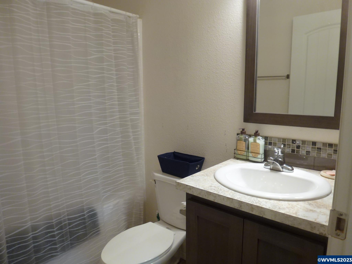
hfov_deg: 71.6
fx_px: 244
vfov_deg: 56.8
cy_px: 132
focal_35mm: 24
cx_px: 176
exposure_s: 1/13
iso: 100
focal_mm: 4.3
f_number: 3.3
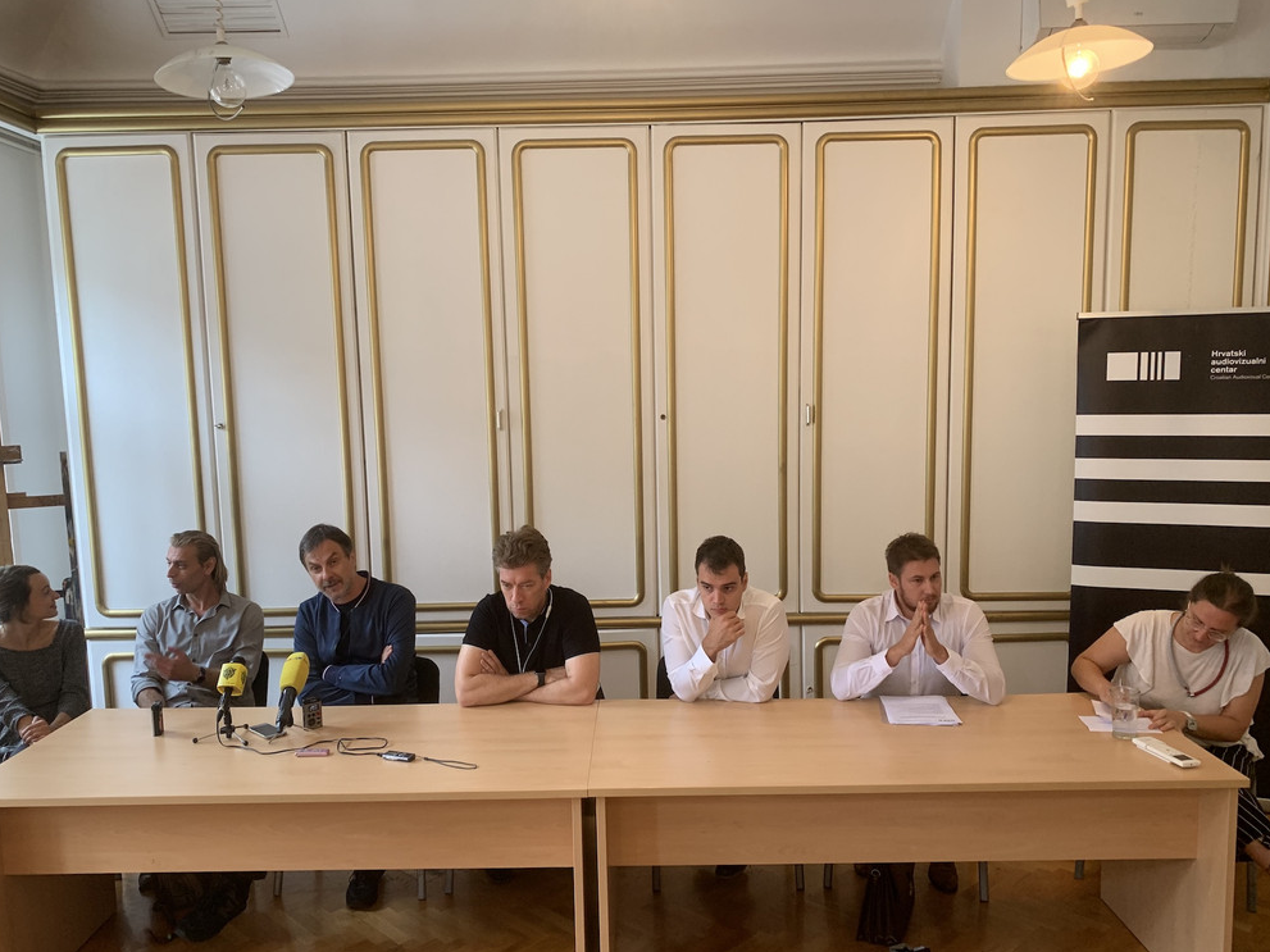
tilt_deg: -7.4
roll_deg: +1.5
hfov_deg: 63.4
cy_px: 506
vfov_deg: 49.7
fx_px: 1027
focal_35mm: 28
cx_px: 630
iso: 100
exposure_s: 1/50
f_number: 1.8
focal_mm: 4.25
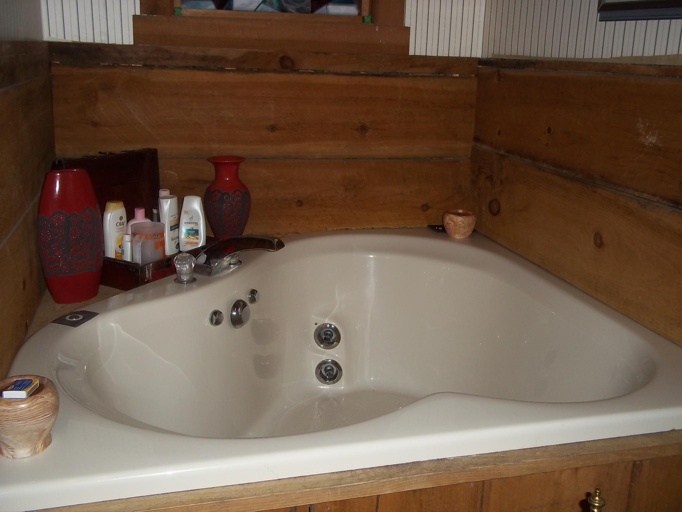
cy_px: 256
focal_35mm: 36
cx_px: 341
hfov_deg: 51.4
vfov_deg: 39.7
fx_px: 709
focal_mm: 6.5
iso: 80
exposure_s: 1/30
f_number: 3.1
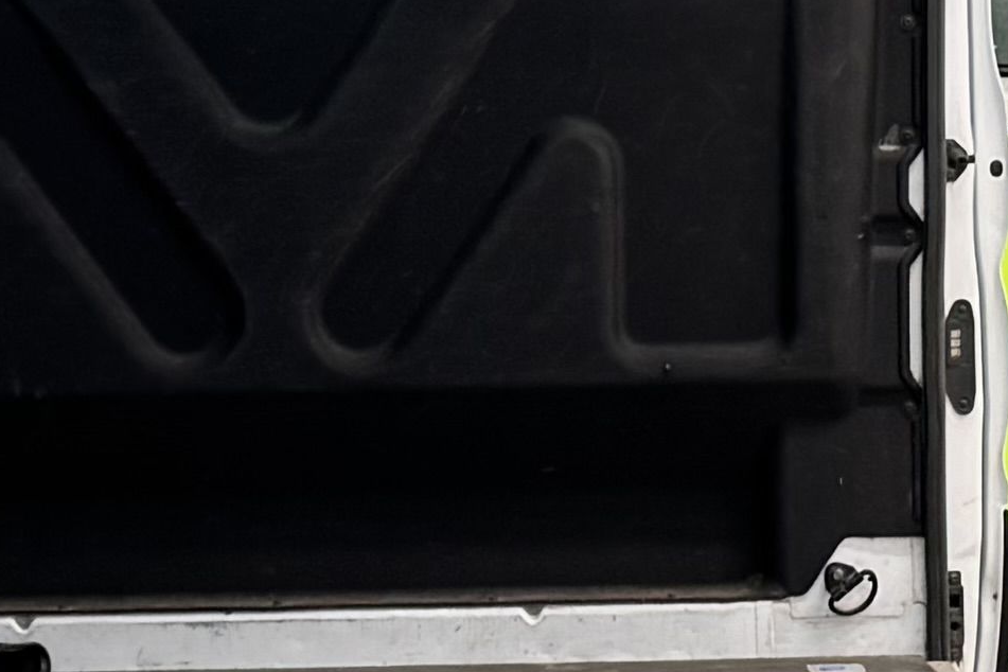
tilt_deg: -4.9
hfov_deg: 13.7
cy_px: 213
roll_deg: +0.6
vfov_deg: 9.1
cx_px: 302
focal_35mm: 150
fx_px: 4200
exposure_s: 1/50
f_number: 1.78
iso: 160
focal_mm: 6.76
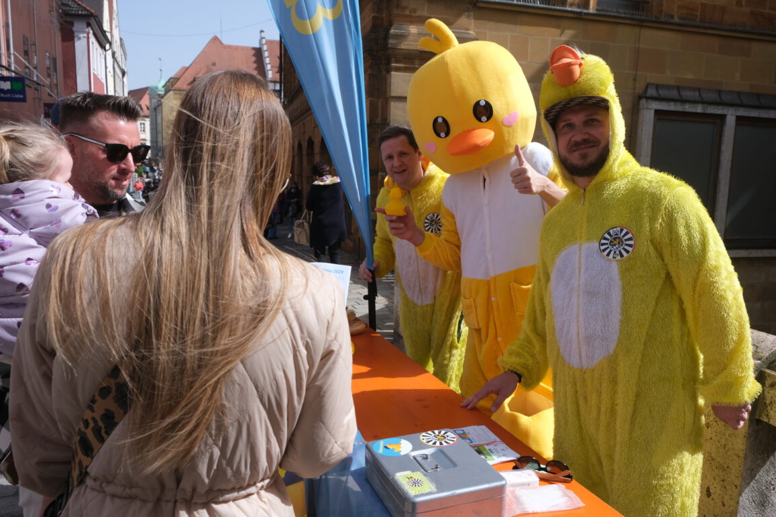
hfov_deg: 65.5
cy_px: 265
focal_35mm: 28
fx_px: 603
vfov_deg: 46.4
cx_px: 398
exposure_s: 1/400
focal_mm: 18
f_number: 5.6
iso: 160
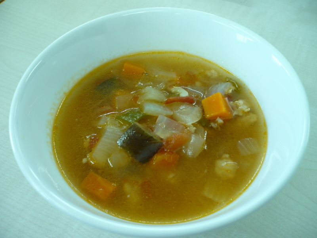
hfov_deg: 52.6
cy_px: 119
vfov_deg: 40.7
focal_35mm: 35
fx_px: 321
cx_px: 158
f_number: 2.8
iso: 160
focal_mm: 5.8
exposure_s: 1/30
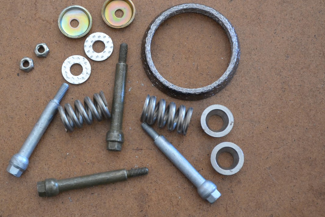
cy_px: 93
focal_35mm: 76
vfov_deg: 17.9
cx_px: 133
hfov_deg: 26.6
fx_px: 686
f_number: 5.3
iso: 3200
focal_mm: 40
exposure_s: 1/60
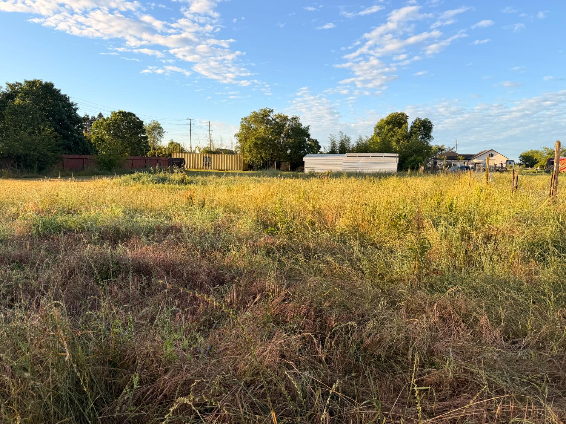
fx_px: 392
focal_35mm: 24
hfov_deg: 71.6
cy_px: 212
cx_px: 283
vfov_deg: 56.8
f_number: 1.78
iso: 80
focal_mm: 6.76
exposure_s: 1/1727
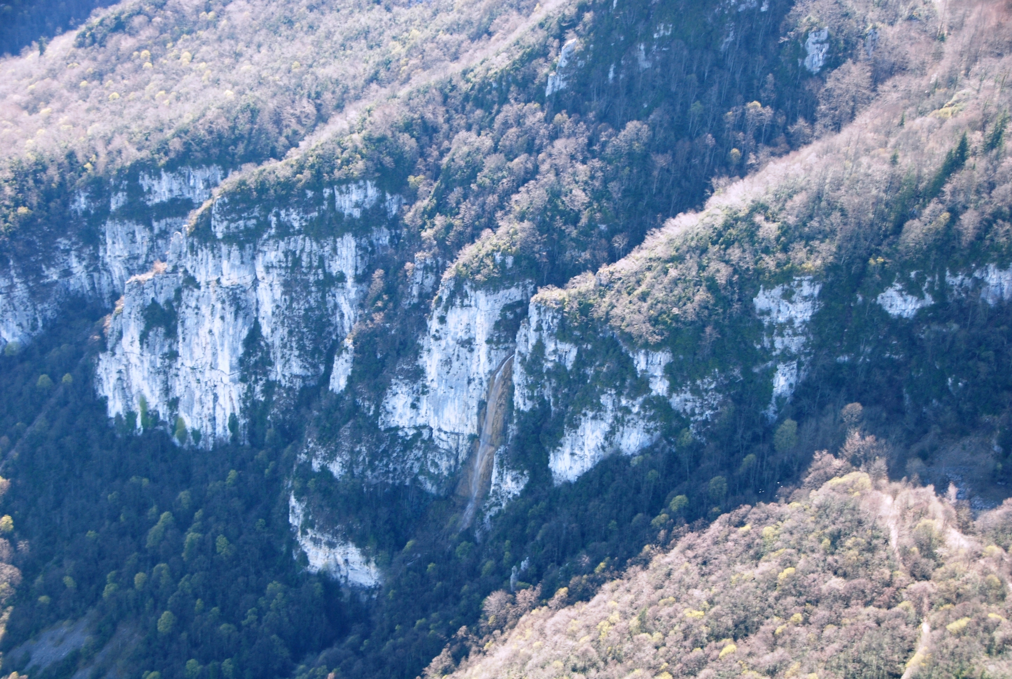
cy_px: 340
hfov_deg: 31.8
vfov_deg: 21.7
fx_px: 1775
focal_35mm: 63
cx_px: 506
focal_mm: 42
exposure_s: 1/125
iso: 200
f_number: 5.6
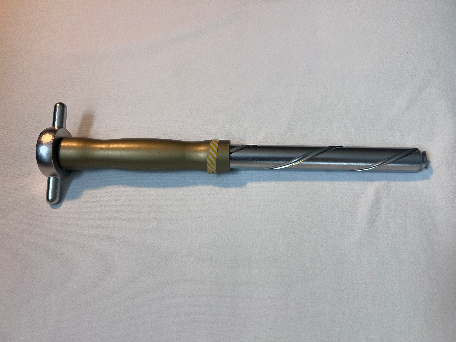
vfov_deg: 53.1
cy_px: 171
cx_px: 228
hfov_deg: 67.3
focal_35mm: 26
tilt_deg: -61.2
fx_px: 343
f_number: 1.5
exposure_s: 1/120
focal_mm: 5.7
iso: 100
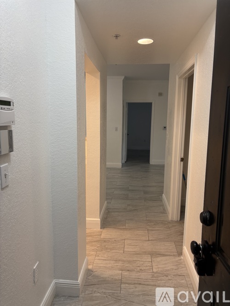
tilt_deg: -8.3
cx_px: 115
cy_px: 153
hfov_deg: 53.0
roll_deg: -0.6
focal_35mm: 26
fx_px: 230
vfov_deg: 67.3
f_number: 1.6
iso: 64
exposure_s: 1/60
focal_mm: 5.96
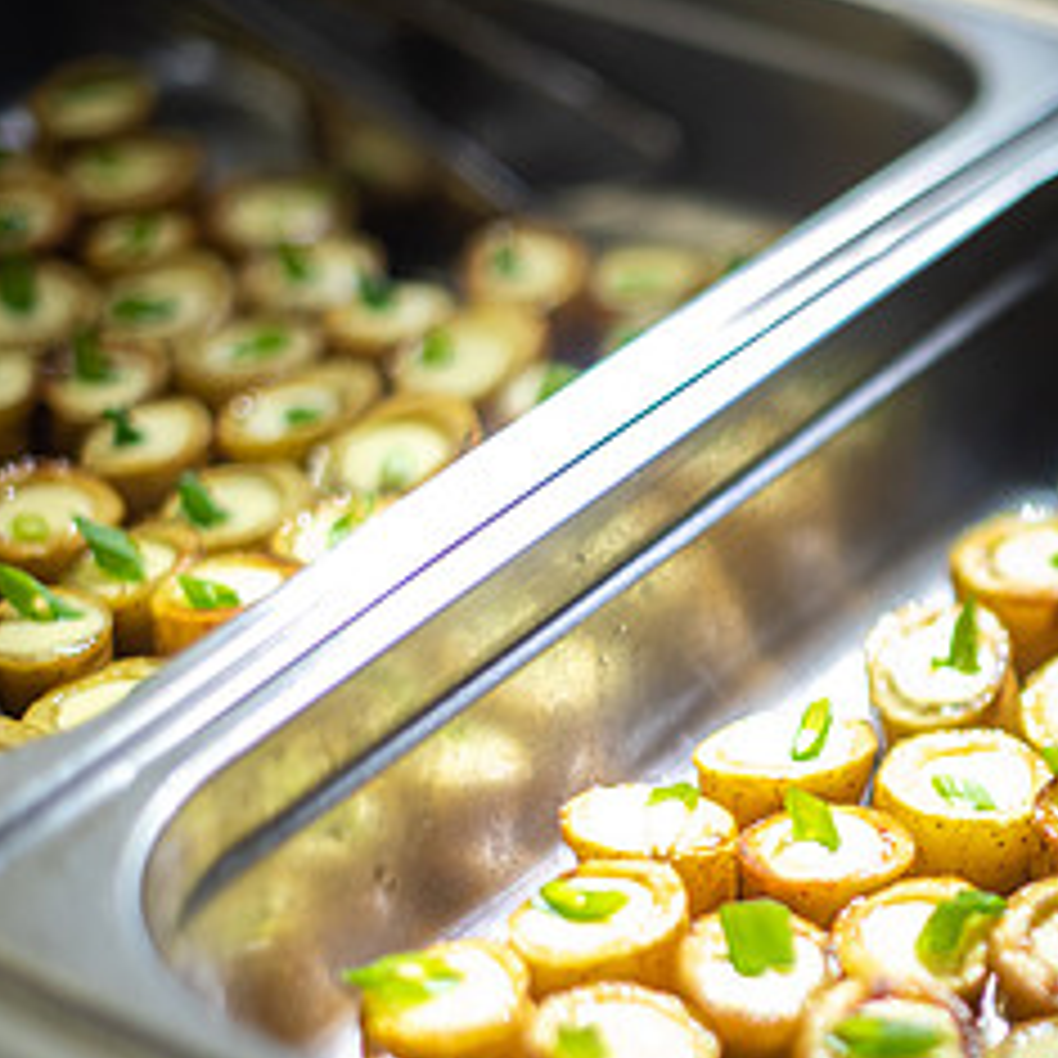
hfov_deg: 16.2
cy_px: 669
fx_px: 3631
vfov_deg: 16.6
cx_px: 1081
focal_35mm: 105
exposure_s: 1/125
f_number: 1.4
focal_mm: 50
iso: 400
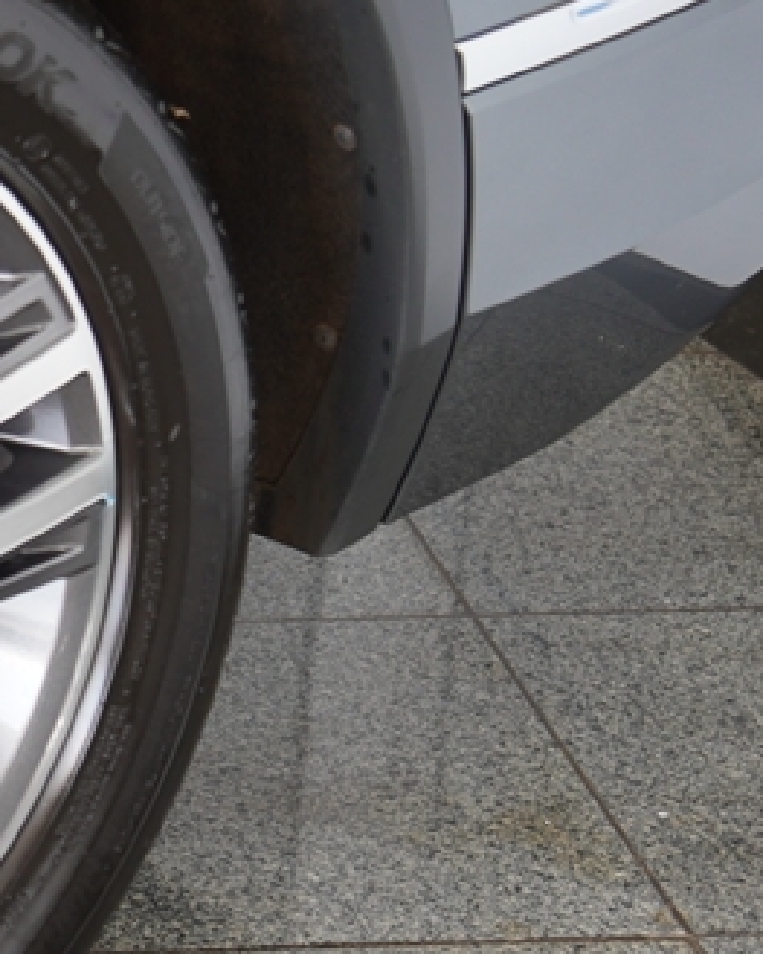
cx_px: -354
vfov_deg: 10.5
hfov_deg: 8.2
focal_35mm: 184
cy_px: 500
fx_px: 5196
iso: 200
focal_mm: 42
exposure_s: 1/80
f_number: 2.8
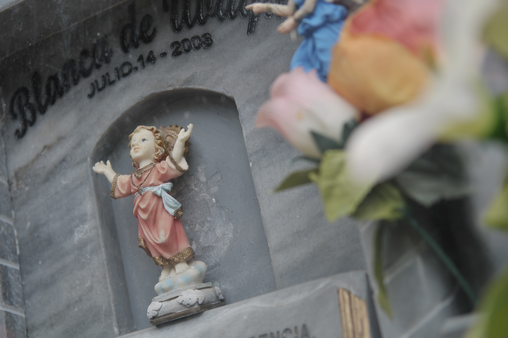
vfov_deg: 20.6
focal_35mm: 66
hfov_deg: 30.5
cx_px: 254
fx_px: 930
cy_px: 169
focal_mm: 44
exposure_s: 1/640
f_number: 2.8
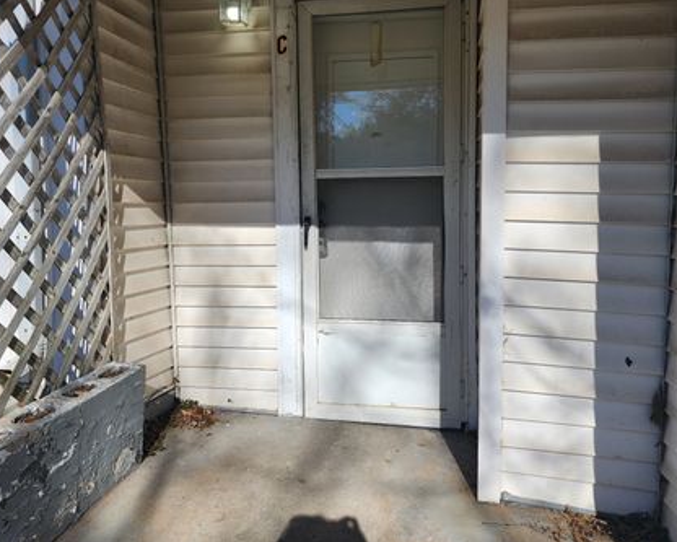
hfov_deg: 64.0
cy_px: 240
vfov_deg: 53.1
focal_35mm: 27
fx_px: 541
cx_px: 355
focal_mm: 6.4
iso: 12
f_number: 1.8
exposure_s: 1/1163
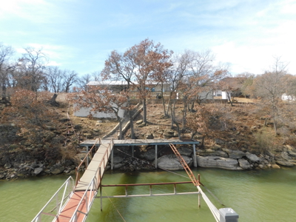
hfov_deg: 73.9
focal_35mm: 23
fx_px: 197
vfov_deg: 58.9
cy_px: 111
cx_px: 148
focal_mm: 4
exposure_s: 1/800
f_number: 3
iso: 125
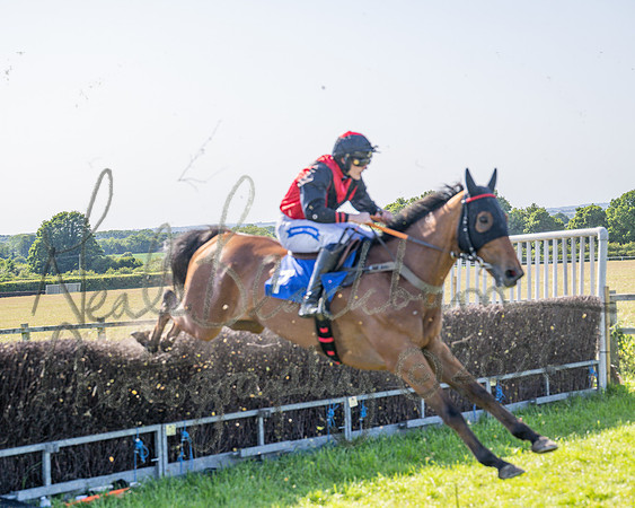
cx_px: 254
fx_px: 1482
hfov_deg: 24.1
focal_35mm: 79
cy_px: 254
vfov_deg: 19.4
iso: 200
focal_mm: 70
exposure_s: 1/1600
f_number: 4
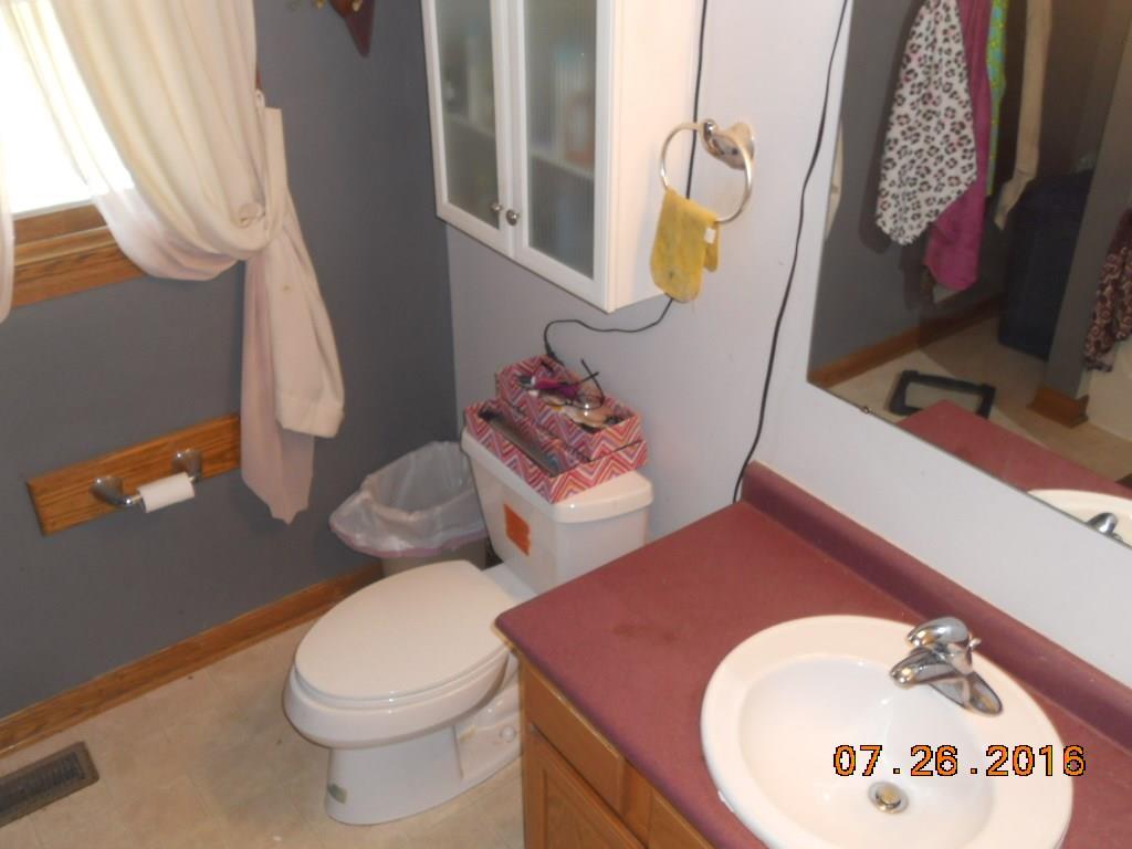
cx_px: 566
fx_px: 1046
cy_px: 424
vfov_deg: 44.2
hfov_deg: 56.8
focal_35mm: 32
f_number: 3.5
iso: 200
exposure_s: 1/25
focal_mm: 5.8
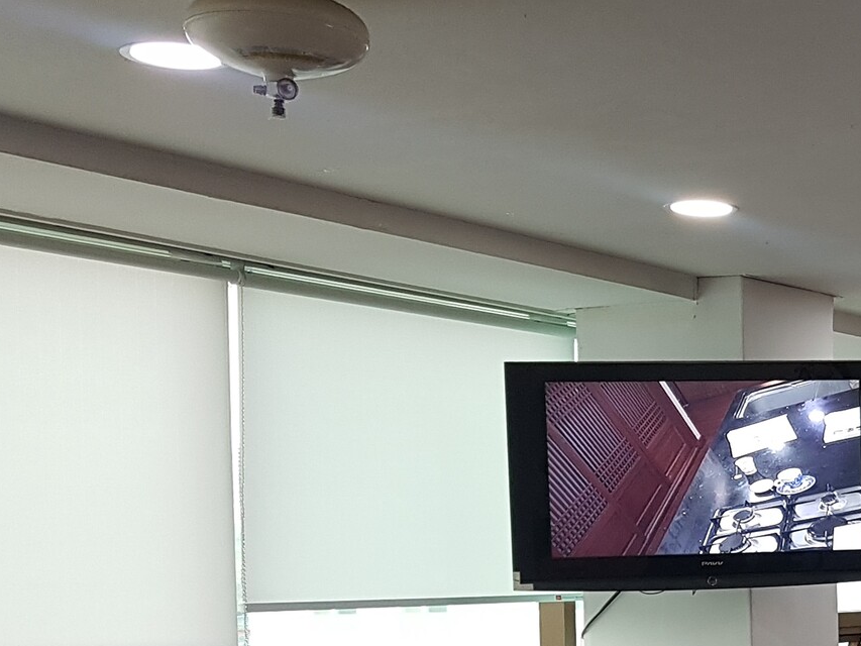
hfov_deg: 21.7
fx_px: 1940
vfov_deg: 18.7
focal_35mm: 78
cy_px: 532
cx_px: 1222
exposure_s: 1/60
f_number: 1.7
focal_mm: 4.2
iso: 100
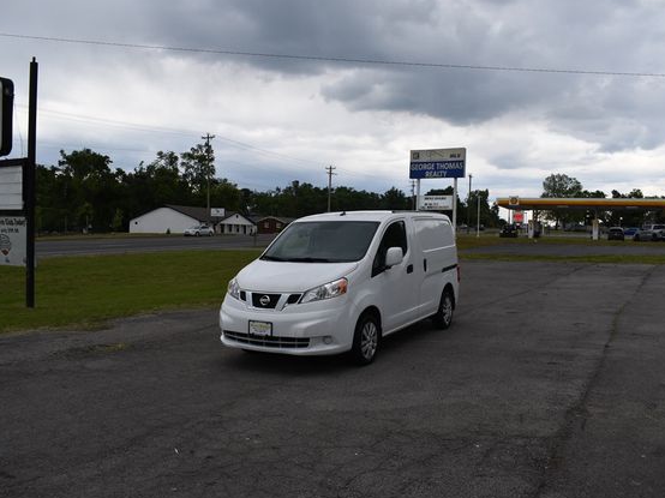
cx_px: 336
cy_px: 253
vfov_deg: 46.8
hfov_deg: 60.0
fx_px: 576
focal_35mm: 30
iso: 200
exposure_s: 1/250
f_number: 7.1
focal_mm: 18
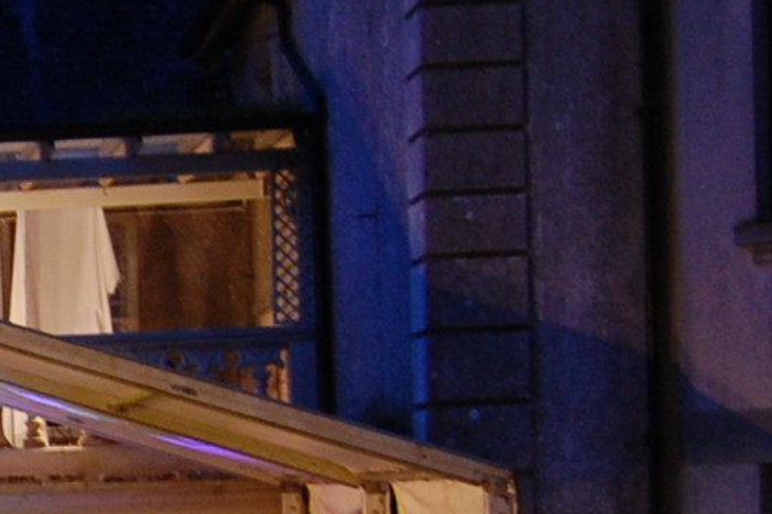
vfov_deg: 10.7
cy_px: 687
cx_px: -421
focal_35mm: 125
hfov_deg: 15.1
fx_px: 2679
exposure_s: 1/10
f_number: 3.8
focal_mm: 20
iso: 800
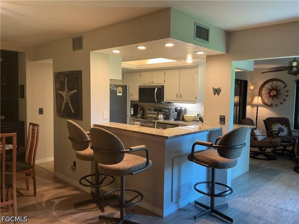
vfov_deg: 48.2
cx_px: 150
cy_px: 112
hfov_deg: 61.7
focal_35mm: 29
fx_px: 250
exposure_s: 1/60
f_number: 1.8
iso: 100
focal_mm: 3
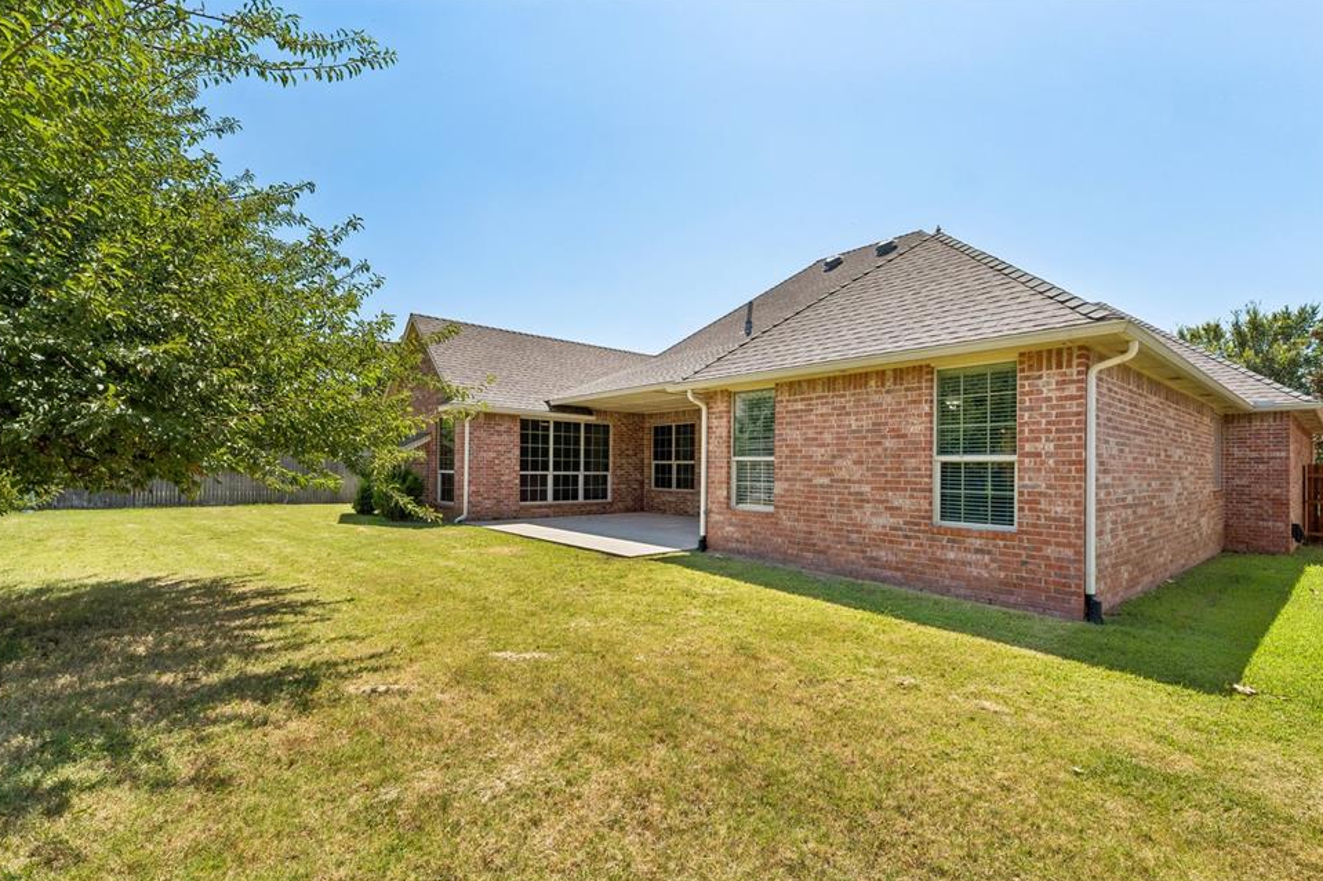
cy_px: 463
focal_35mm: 16
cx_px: 663
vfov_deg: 73.7
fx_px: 588
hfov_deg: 96.7
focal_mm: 10
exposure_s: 1/1250
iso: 200
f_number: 8
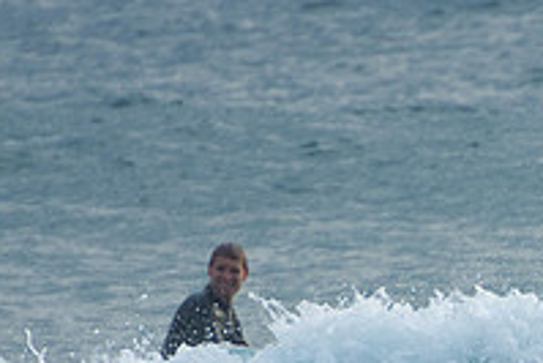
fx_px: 26369
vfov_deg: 0.8
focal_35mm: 1747
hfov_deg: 1.2
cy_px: 454
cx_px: 778
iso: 220
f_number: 5.6
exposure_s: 1/400
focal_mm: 400
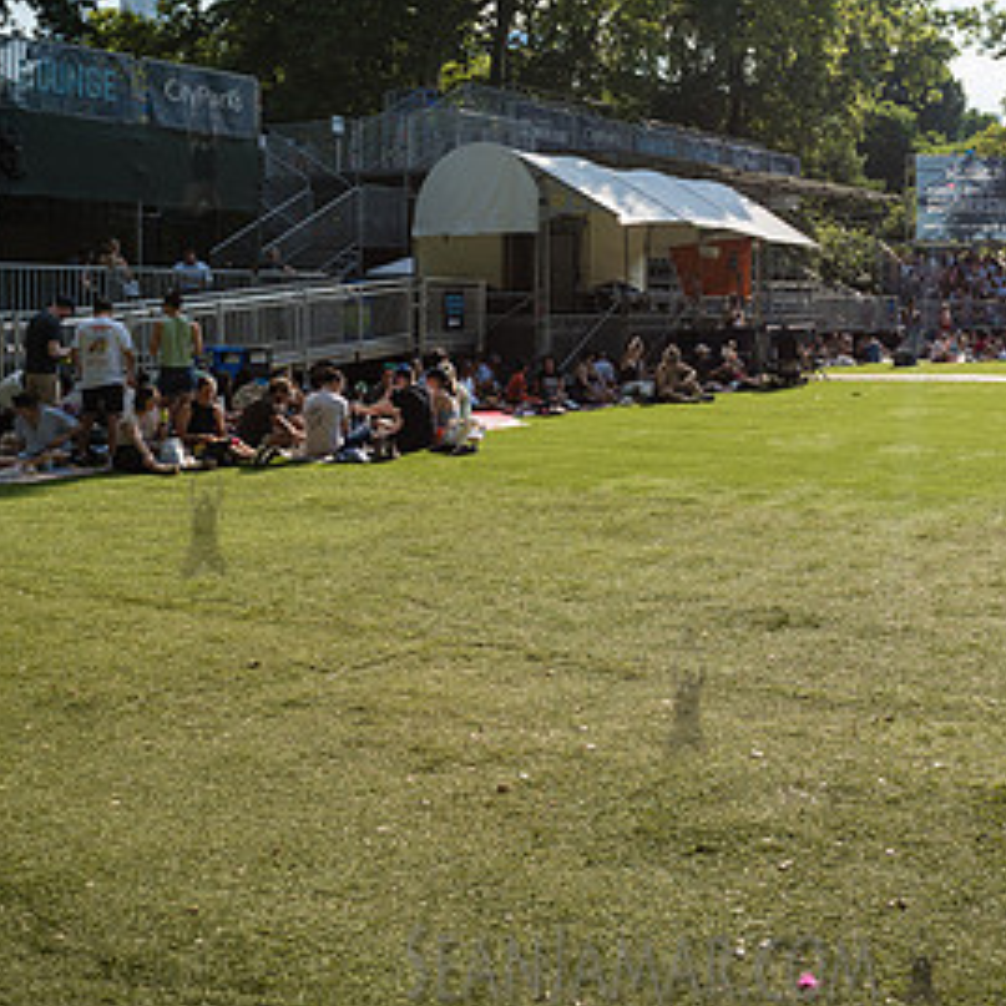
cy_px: 331
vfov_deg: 37.9
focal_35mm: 44
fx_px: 1447
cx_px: 684
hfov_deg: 37.9
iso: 320
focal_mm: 24
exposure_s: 1/2500
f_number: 4
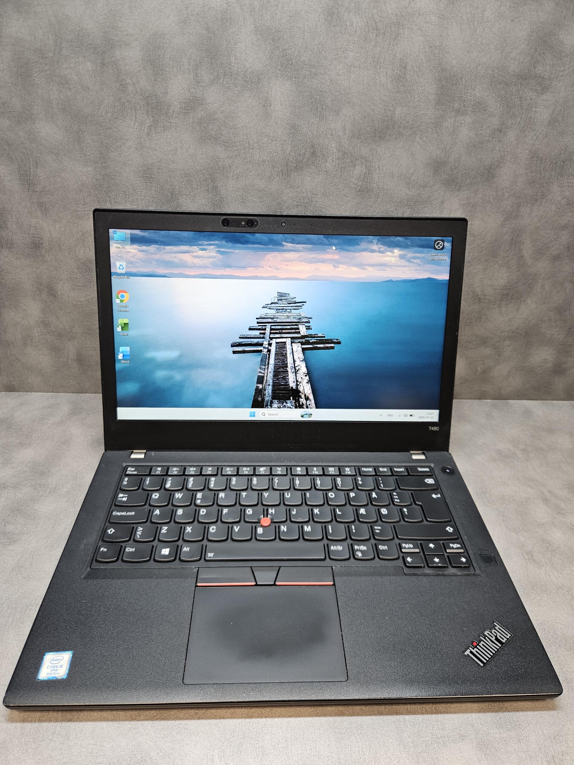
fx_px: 509
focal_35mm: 23
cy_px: 382
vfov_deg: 73.9
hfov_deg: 58.9
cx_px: 287
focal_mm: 5.4
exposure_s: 1/100
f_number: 1.8
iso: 160
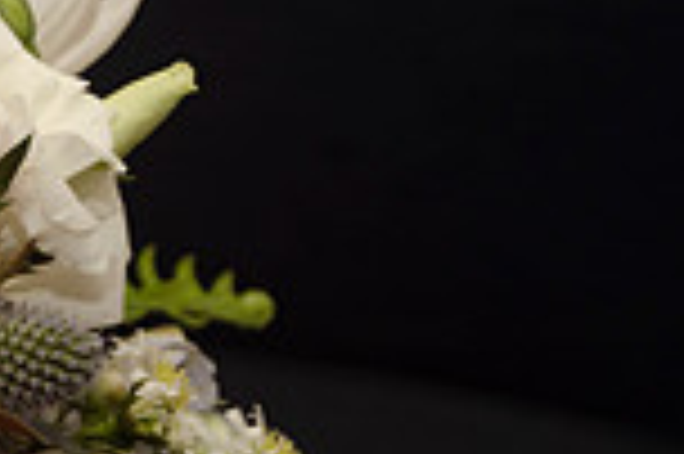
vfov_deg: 3.9
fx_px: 6738
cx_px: -594
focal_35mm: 355
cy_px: 423
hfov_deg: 5.7
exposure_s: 1/250
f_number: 5
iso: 100
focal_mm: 62
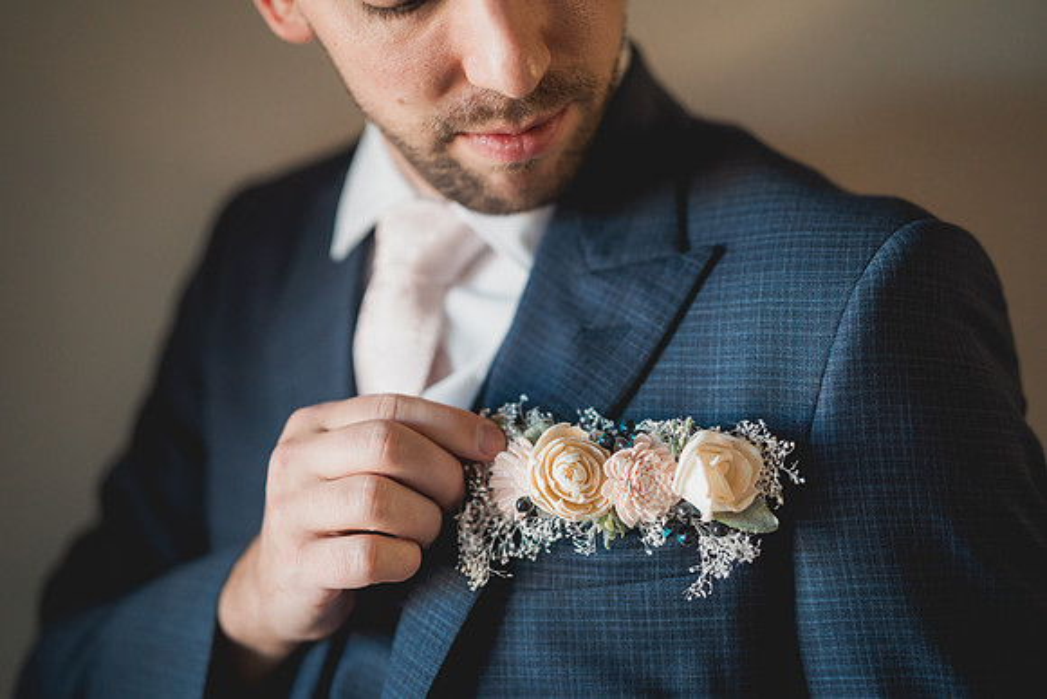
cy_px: 350
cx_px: 524
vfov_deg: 26.4
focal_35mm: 51
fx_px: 1489
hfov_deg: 38.7
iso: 1250
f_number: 1.4
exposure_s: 1/640
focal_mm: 50
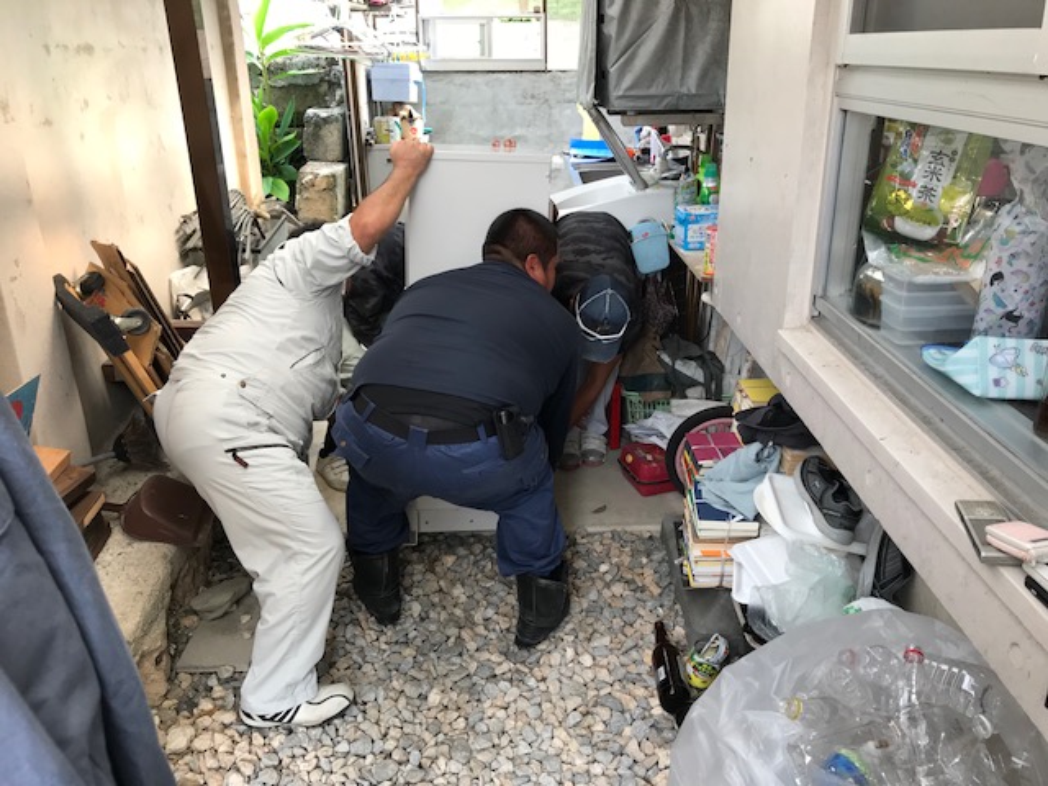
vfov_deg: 49.7
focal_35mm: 28
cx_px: 524
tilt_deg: -20.3
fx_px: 848
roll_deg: +0.7
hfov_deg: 63.4
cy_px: 393
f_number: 1.8
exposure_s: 1/60
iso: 32
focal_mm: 3.99
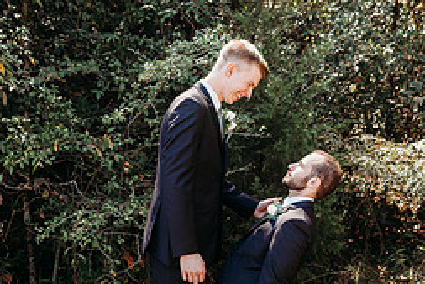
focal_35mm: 55
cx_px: 257
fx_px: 650
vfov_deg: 24.3
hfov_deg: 36.1
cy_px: 226
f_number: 2.8
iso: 125
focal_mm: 24
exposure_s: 1/400
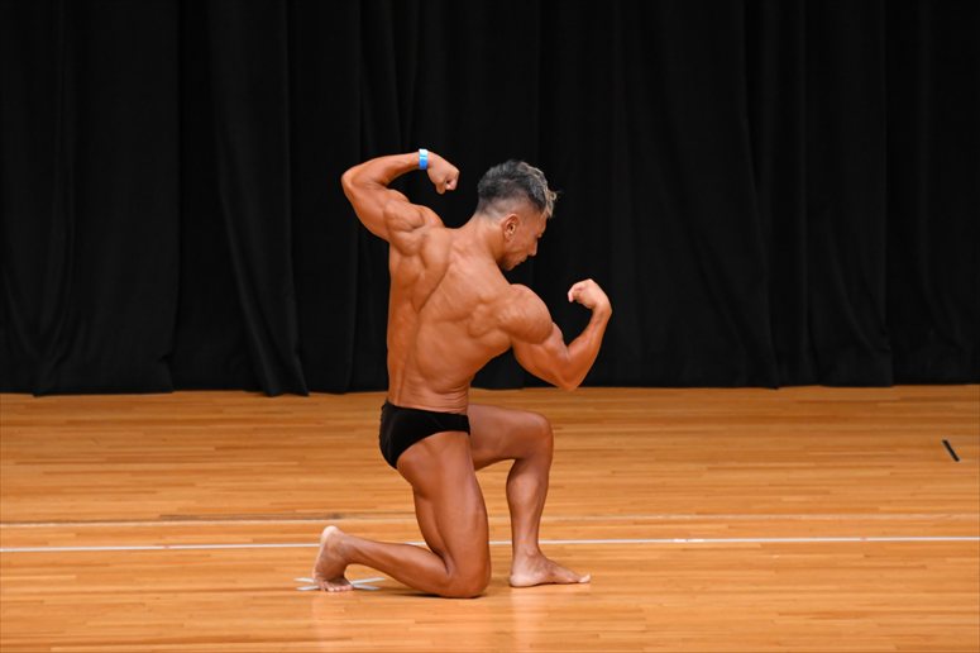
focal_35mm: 300
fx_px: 8163
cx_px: 490
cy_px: 326
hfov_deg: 6.9
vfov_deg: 4.6
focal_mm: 200
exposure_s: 1/400
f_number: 5.6
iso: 3200
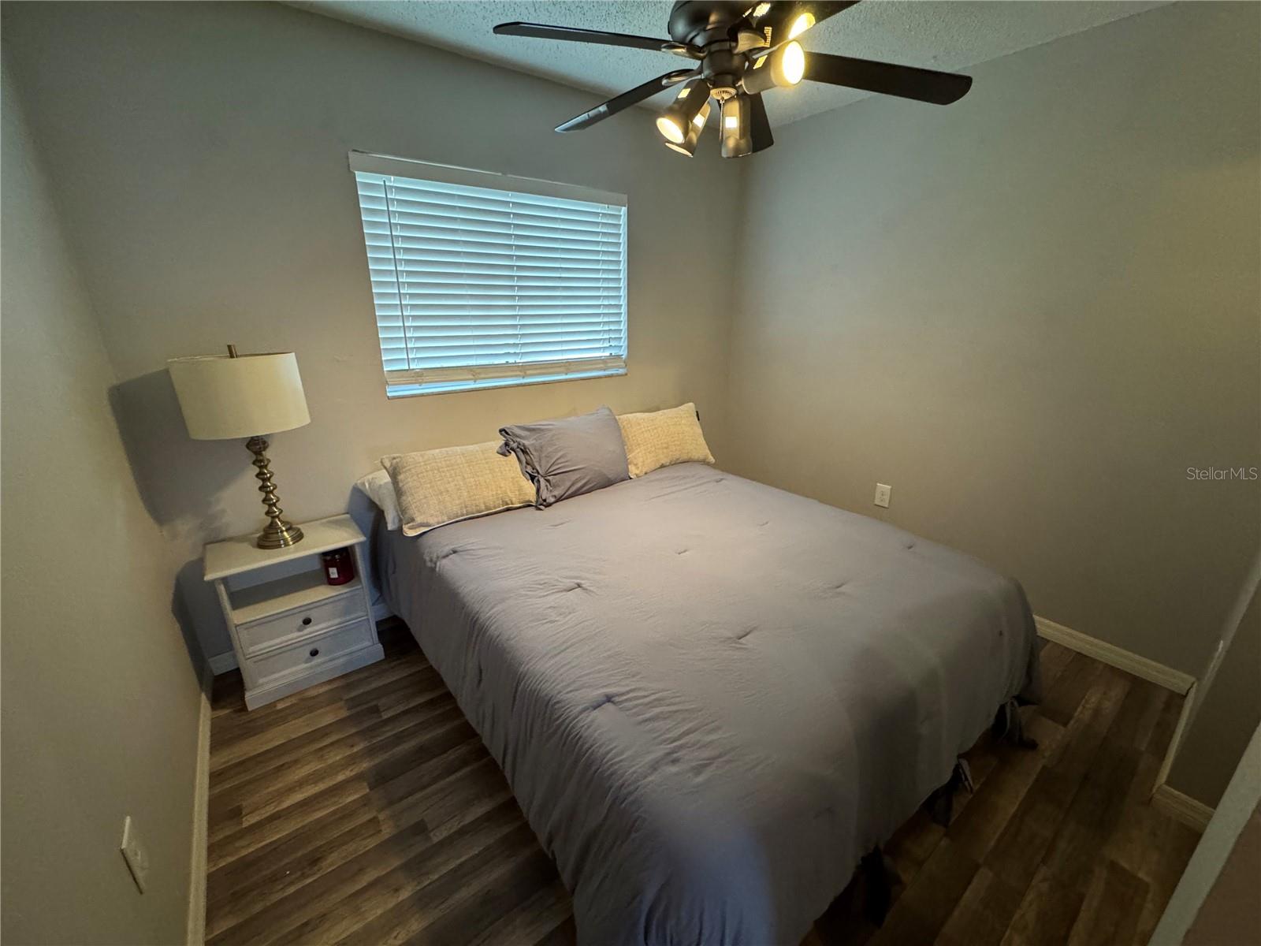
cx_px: 630
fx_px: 510
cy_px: 473
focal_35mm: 14
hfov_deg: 102.1
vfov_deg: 85.7
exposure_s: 1/60
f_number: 2.2
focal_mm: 2.22
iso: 800
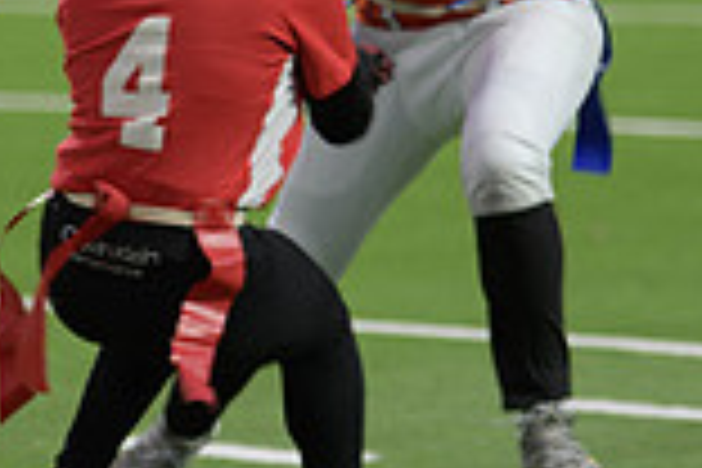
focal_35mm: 538
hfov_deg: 3.8
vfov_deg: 2.6
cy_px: -11
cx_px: 266
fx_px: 10490
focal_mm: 145
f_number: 2.8
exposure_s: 1/200
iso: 560
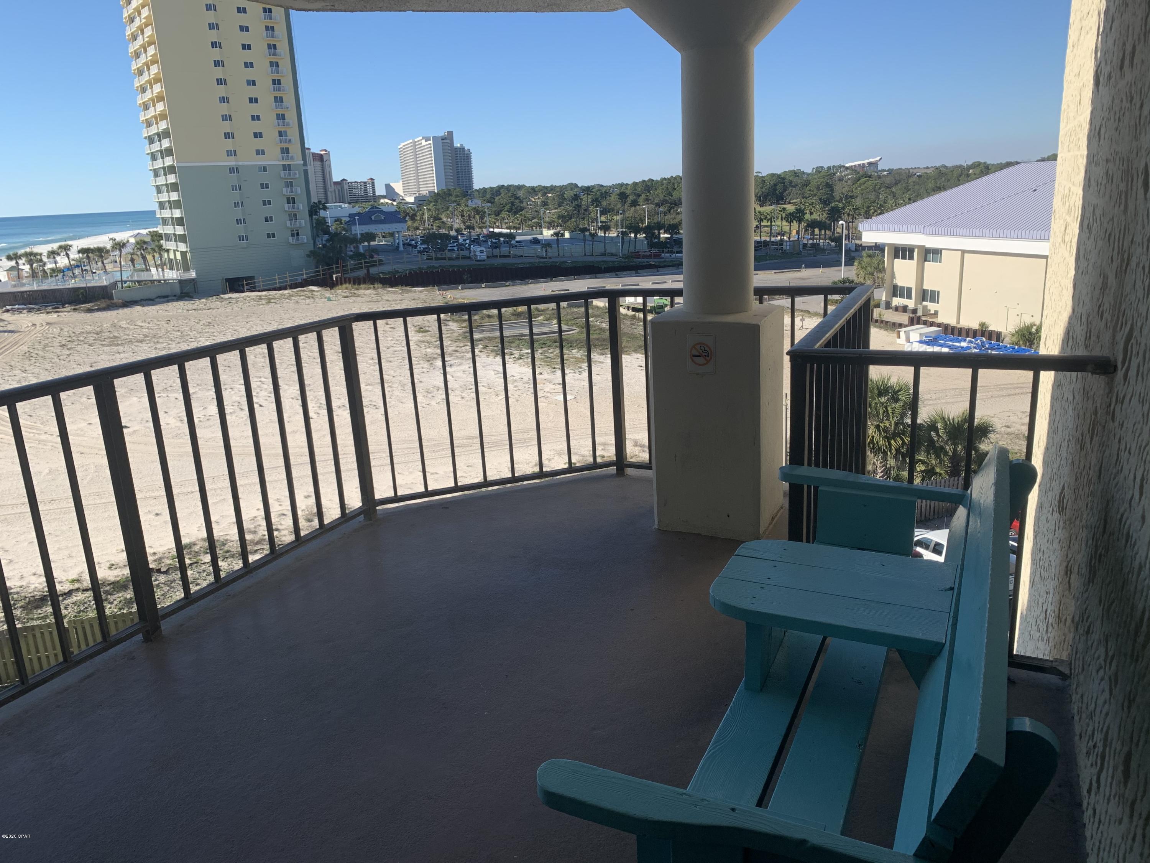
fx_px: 864
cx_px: 575
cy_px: 432
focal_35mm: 26
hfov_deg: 67.3
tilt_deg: -13.8
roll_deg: +2.8
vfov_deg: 53.1
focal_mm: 4.25
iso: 25
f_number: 1.8
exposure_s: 1/1779
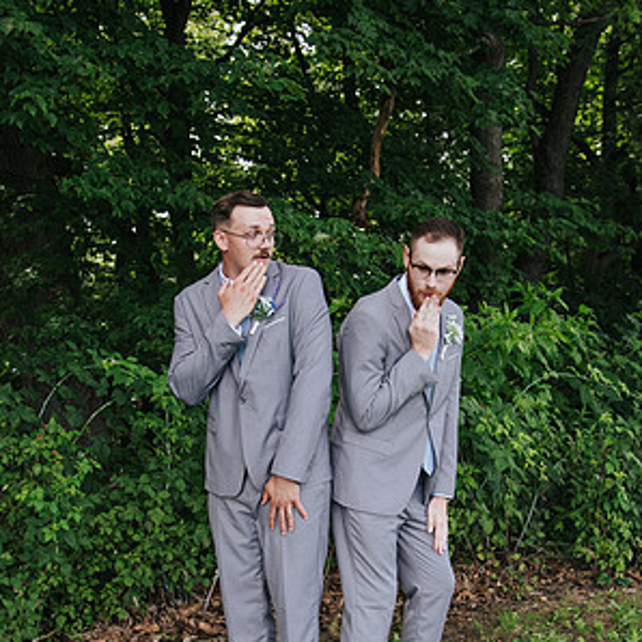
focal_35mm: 52
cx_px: 303
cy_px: 431
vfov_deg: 32.5
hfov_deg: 32.8
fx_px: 1091
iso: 250
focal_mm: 27
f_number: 4
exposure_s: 1/200
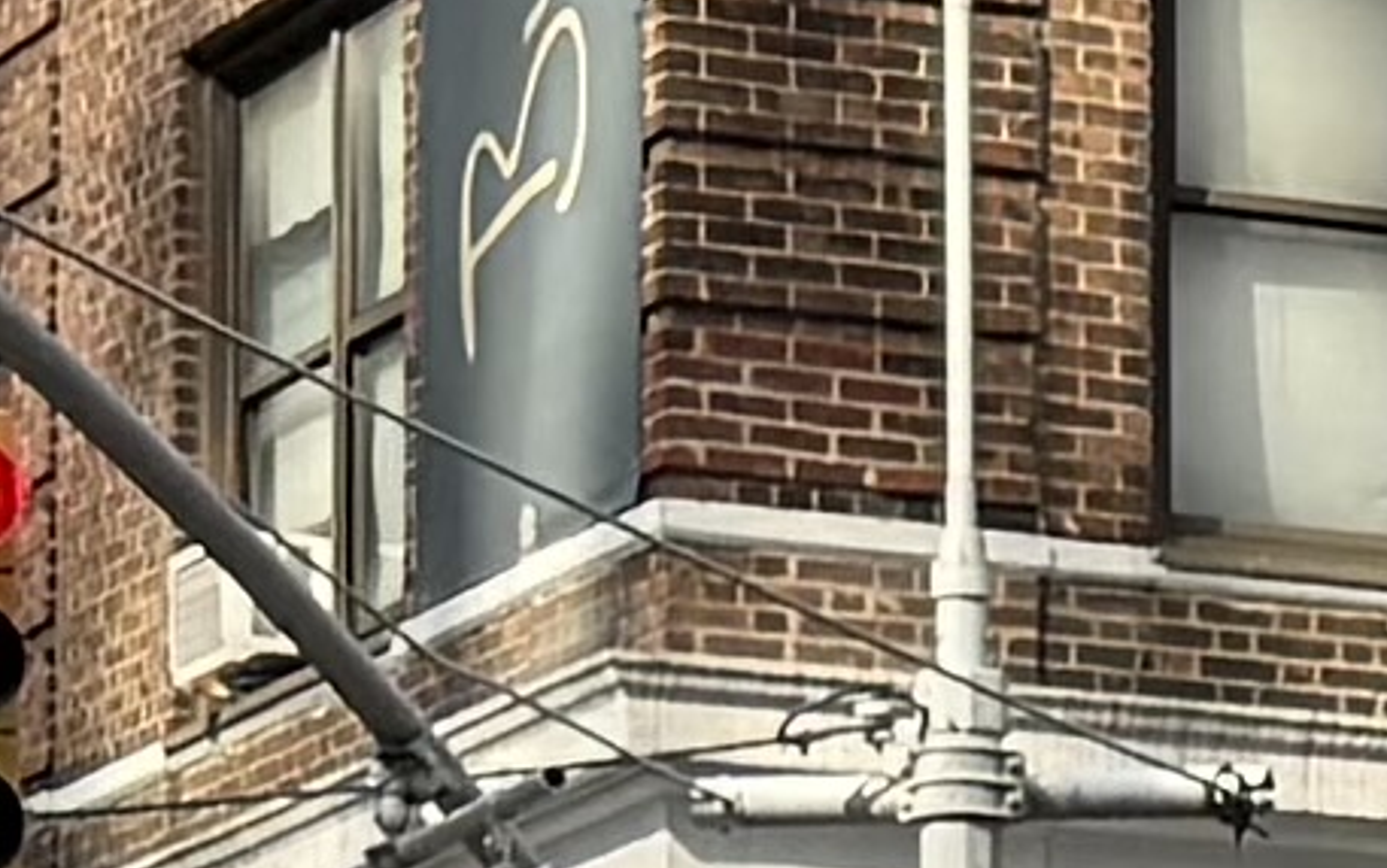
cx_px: 2232
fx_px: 4311
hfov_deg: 16.3
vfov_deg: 11.1
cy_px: 1291
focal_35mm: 114
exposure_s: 1/423
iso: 100
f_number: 1.78
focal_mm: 6.76
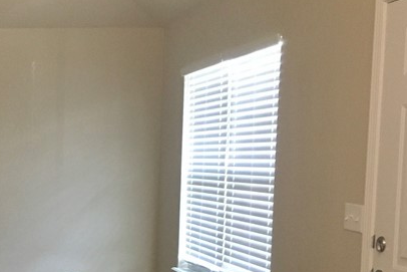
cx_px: -71
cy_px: 229
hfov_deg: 24.4
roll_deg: -0.1
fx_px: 859
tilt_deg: -4.5
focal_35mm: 76
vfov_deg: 17.8
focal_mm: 4.15
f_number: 2.2
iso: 200
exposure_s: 1/30
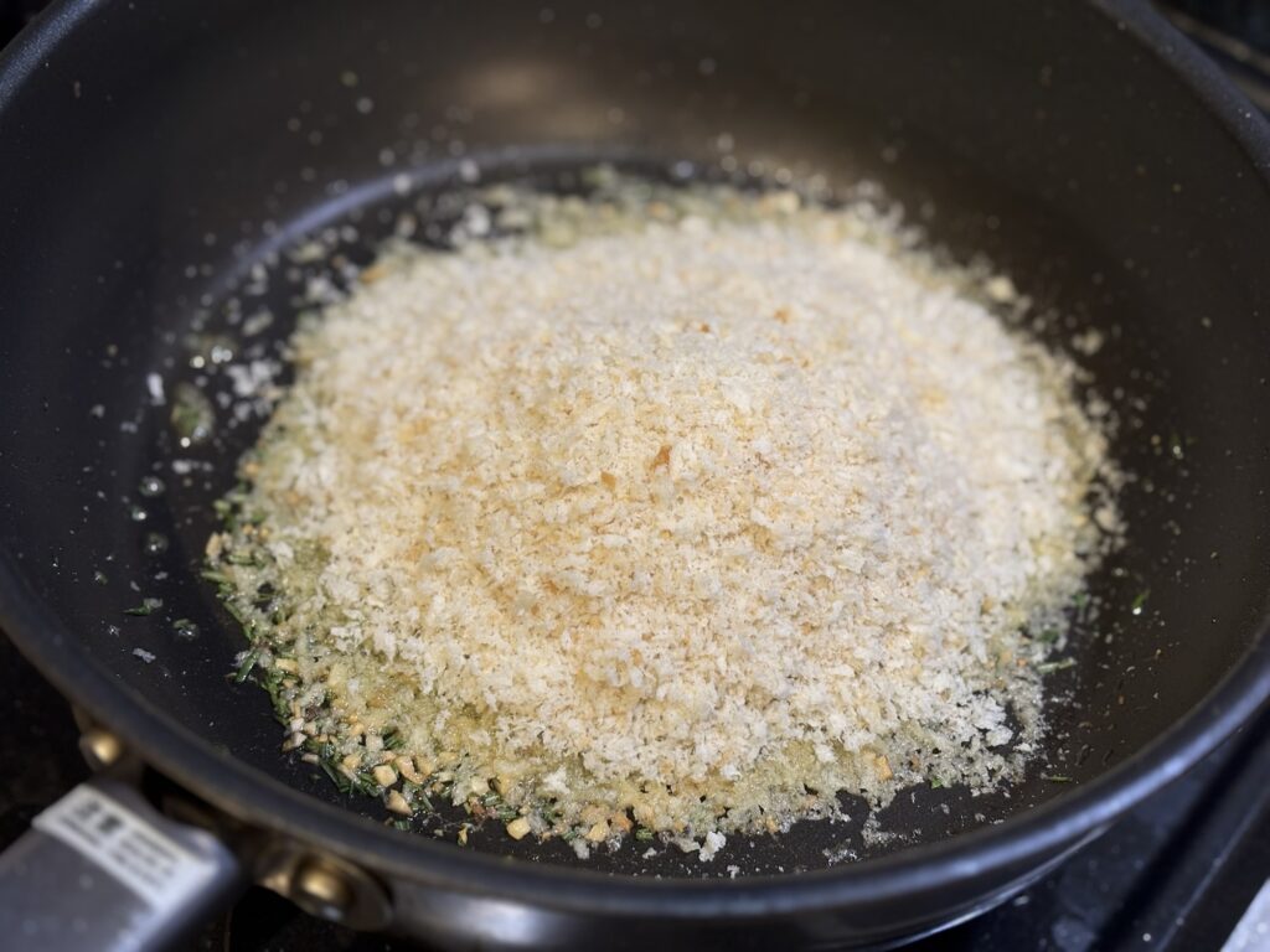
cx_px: 635
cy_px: 476
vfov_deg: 28.0
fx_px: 1908
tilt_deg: -51.8
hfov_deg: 36.8
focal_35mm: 52
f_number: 1.6
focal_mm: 5.96
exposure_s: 1/50
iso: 50
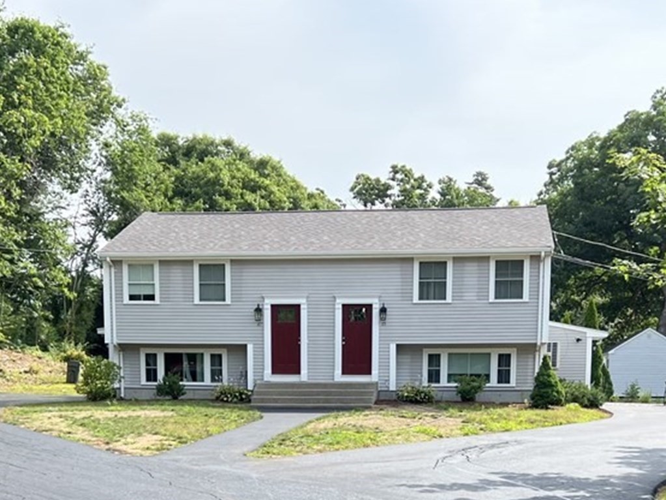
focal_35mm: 26
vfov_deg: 53.1
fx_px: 500
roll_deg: -0.3
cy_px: 250
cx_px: 333
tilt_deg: -3.8
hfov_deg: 67.3
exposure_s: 1/2008
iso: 50
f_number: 1.5
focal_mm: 5.7
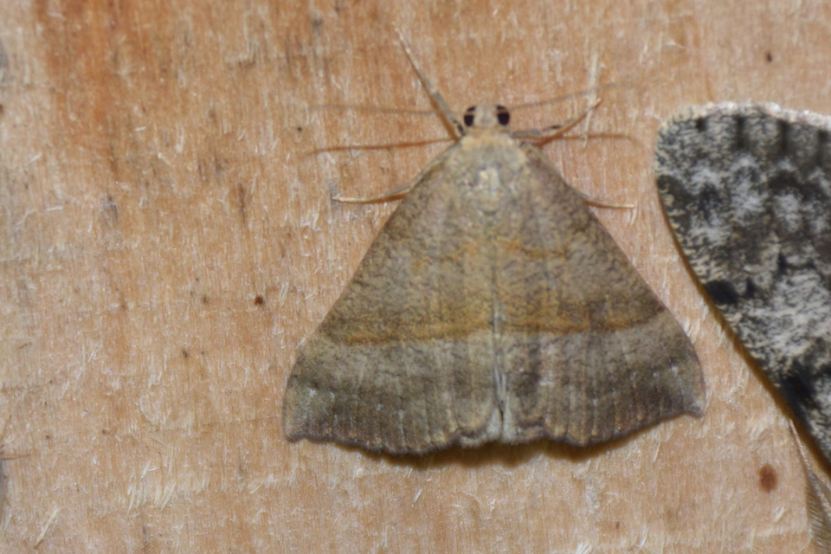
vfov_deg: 6.5
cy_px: 277
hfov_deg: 9.8
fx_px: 4847
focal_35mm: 210
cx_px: 416
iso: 320
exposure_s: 1/60
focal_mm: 140
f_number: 7.1
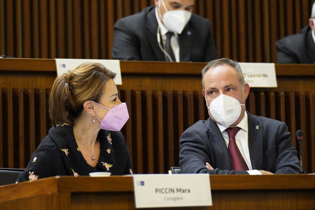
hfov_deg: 9.7
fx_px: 1864
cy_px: 105
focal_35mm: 213
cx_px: 158
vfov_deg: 6.5
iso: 6400
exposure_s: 1/320
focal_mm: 142
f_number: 2.8
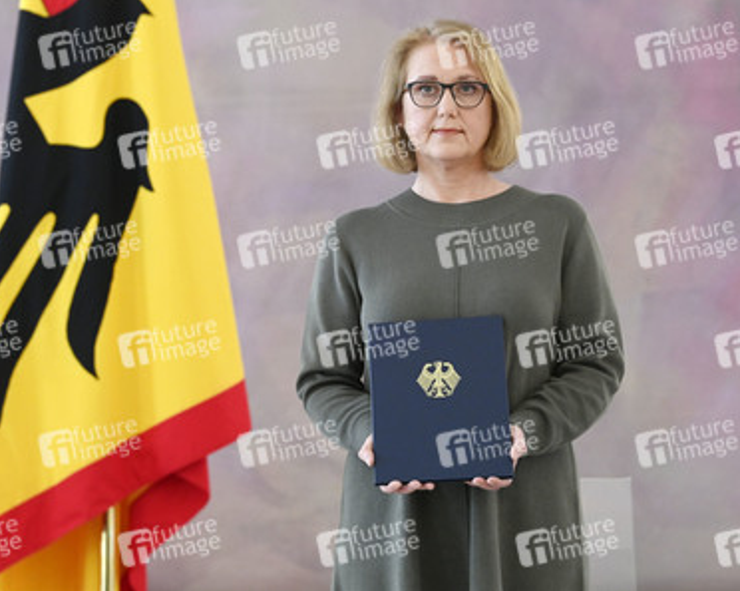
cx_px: 315
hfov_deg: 10.6
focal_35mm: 182
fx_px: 3983
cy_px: 295
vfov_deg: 8.5
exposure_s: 1/400
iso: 6400
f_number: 5.6
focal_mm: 160
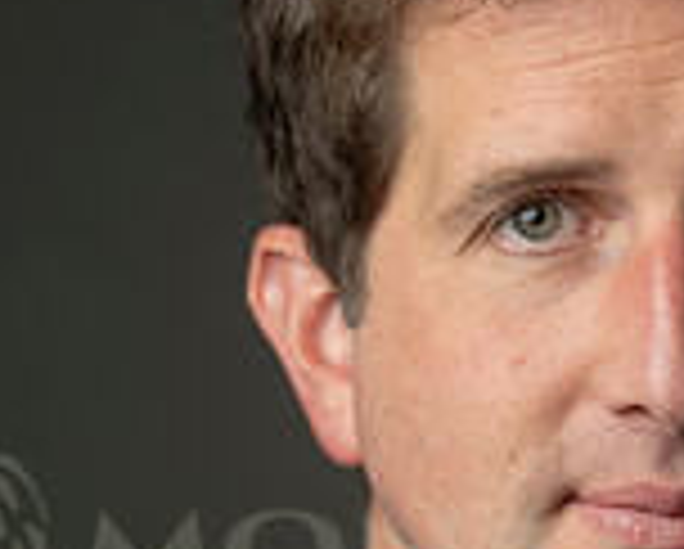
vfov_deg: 2.2
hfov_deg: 2.7
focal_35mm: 715
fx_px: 14493
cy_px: 551
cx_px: 716
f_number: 3.5
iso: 100
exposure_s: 1/200
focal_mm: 200
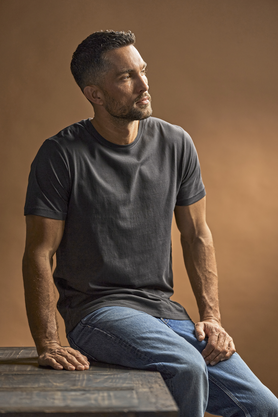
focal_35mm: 113
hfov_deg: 12.1
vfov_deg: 18.1
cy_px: 208
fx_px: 1309
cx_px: 139
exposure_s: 1/160
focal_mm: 113
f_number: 2.8
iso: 400
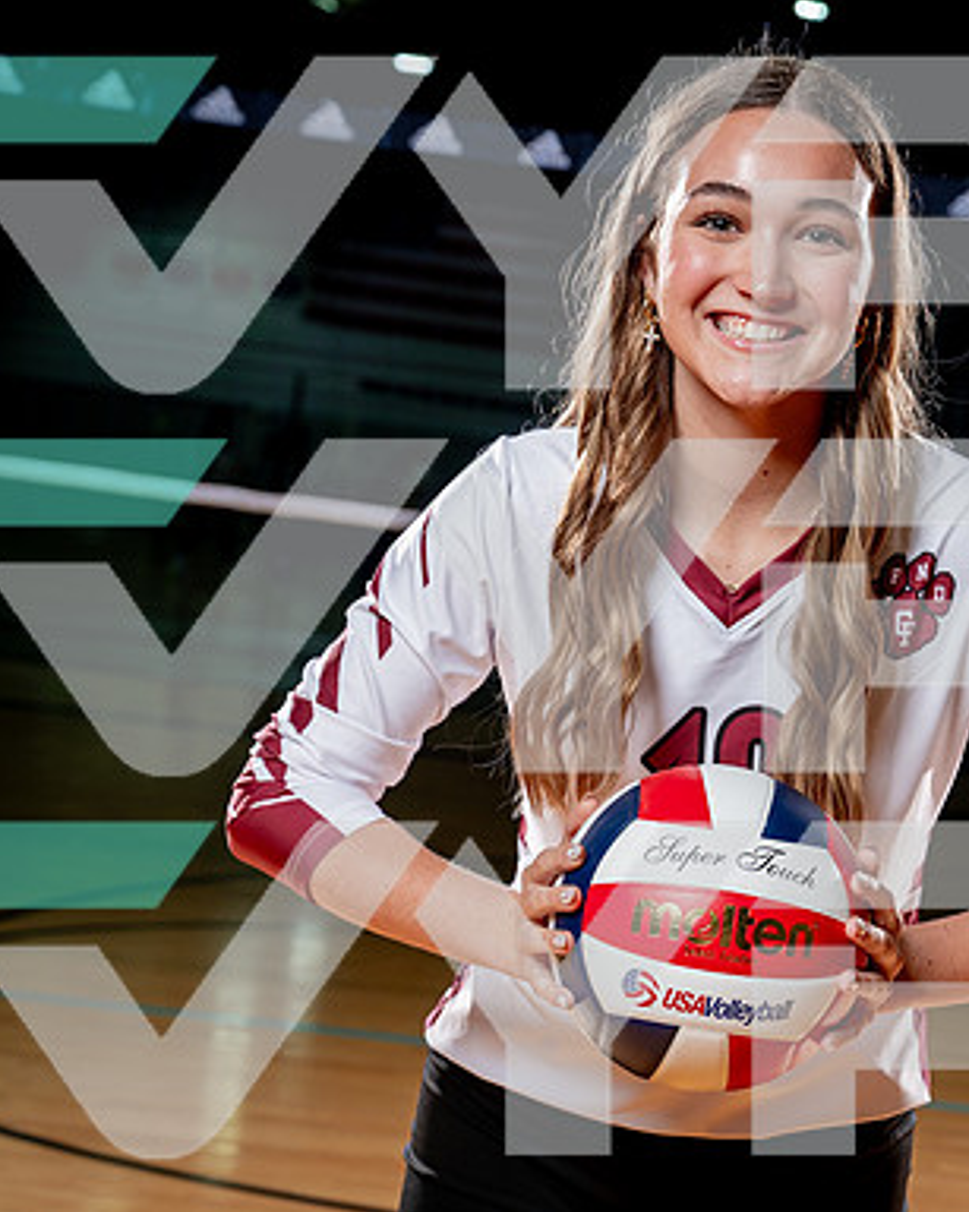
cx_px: 701
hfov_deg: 17.2
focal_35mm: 89
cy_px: 608
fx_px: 3192
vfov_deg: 21.5
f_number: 5.6
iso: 250
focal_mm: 60
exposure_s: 1/250
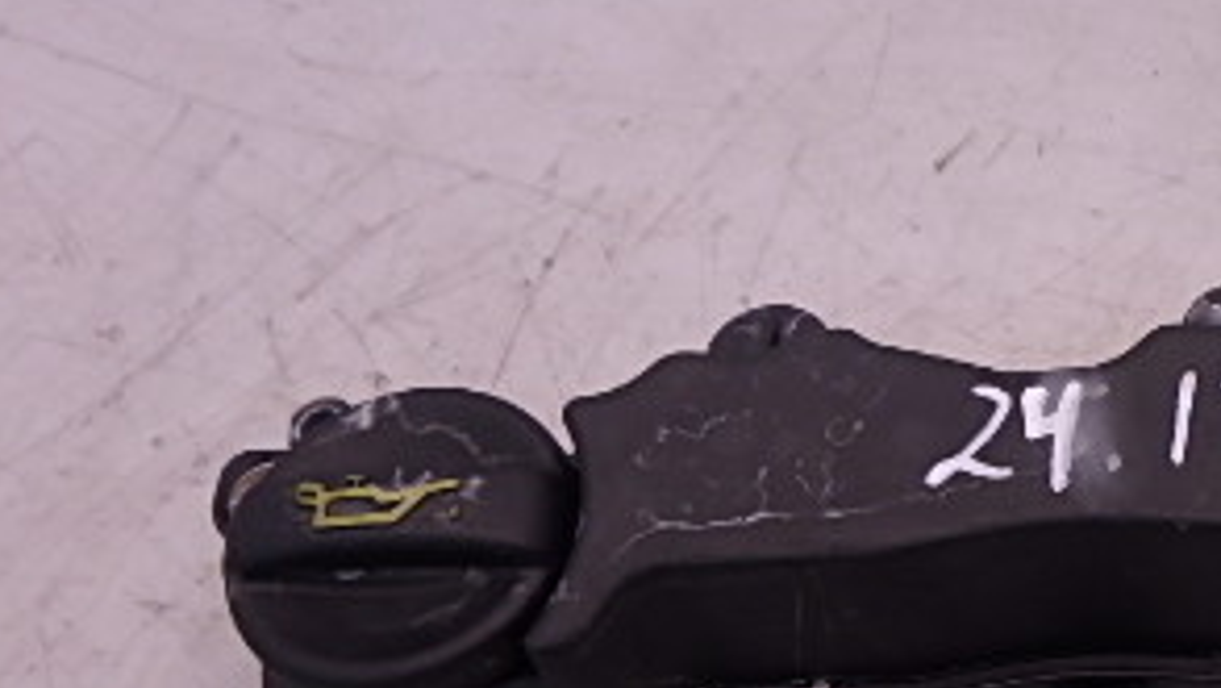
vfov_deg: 23.9
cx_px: 1158
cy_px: 442
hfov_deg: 37.8
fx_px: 1619
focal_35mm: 50
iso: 200
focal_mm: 3.7
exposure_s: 1/50
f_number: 3.5
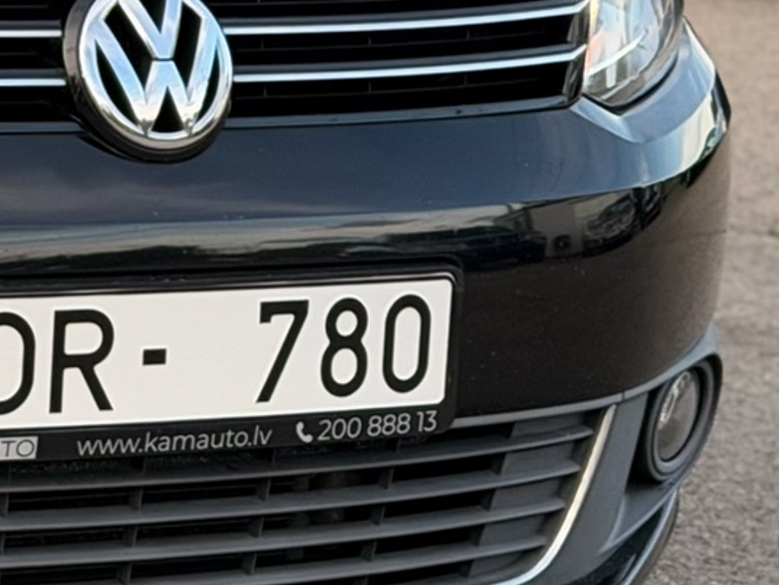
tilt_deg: -8.4
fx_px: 4119
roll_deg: -1.4
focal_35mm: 183
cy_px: -93
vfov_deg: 8.0
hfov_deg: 10.2
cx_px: -590
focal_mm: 6.76
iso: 80
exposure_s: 1/398
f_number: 1.78
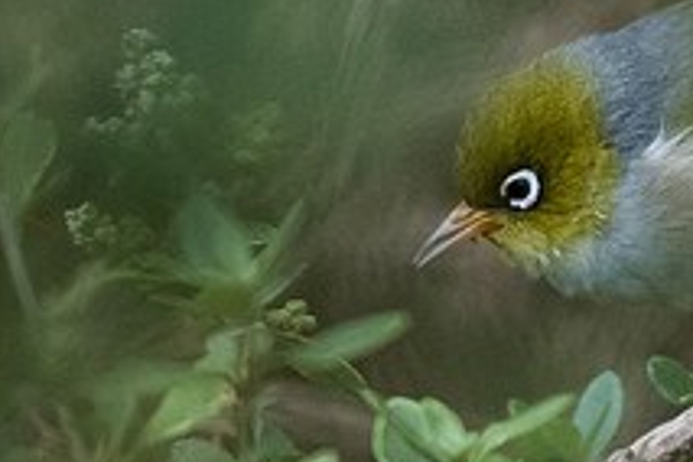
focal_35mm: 2408
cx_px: 814
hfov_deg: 0.9
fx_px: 46350
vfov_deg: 0.6
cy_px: 81
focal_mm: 500
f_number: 5.6
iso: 3200
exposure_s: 1/320
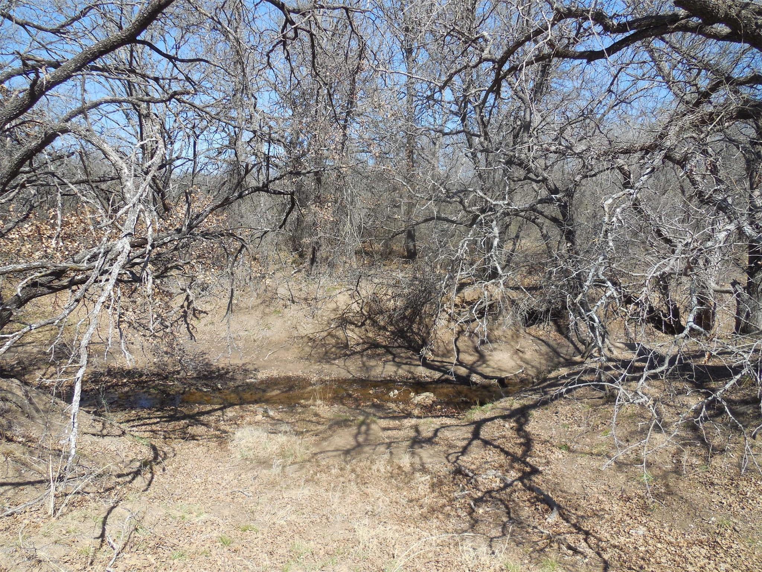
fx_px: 550
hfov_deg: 69.4
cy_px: 286
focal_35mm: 25
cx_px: 381
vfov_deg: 54.9
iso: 125
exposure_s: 1/1000
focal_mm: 4.5
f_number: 3.1
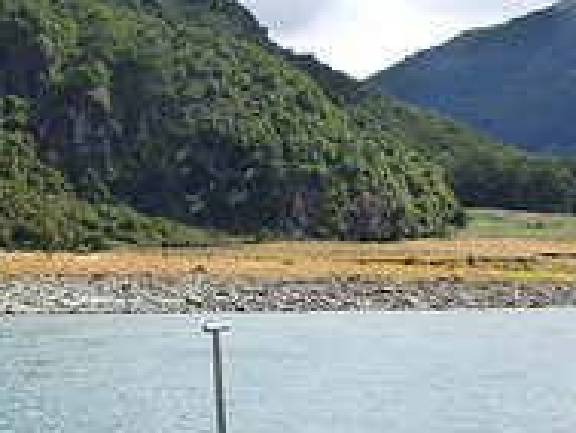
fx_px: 1432
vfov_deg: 16.7
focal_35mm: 86
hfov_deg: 21.4
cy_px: 465
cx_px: -76
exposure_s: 1/640
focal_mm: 4.9
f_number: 3.3
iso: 160
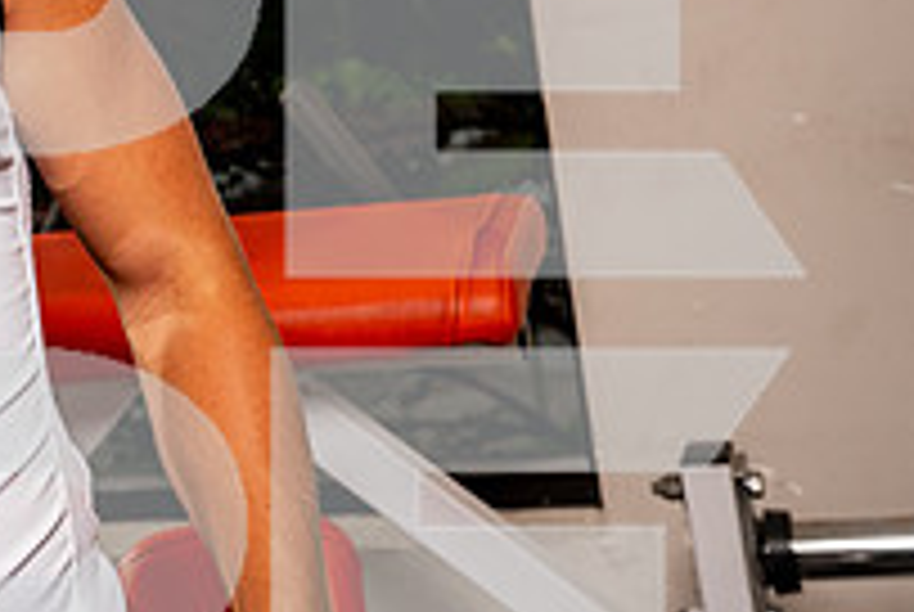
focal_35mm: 117
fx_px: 2975
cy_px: 43
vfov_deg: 11.7
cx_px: -342
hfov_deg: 16.3
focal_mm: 41
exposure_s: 1/320
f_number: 5.6
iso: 100
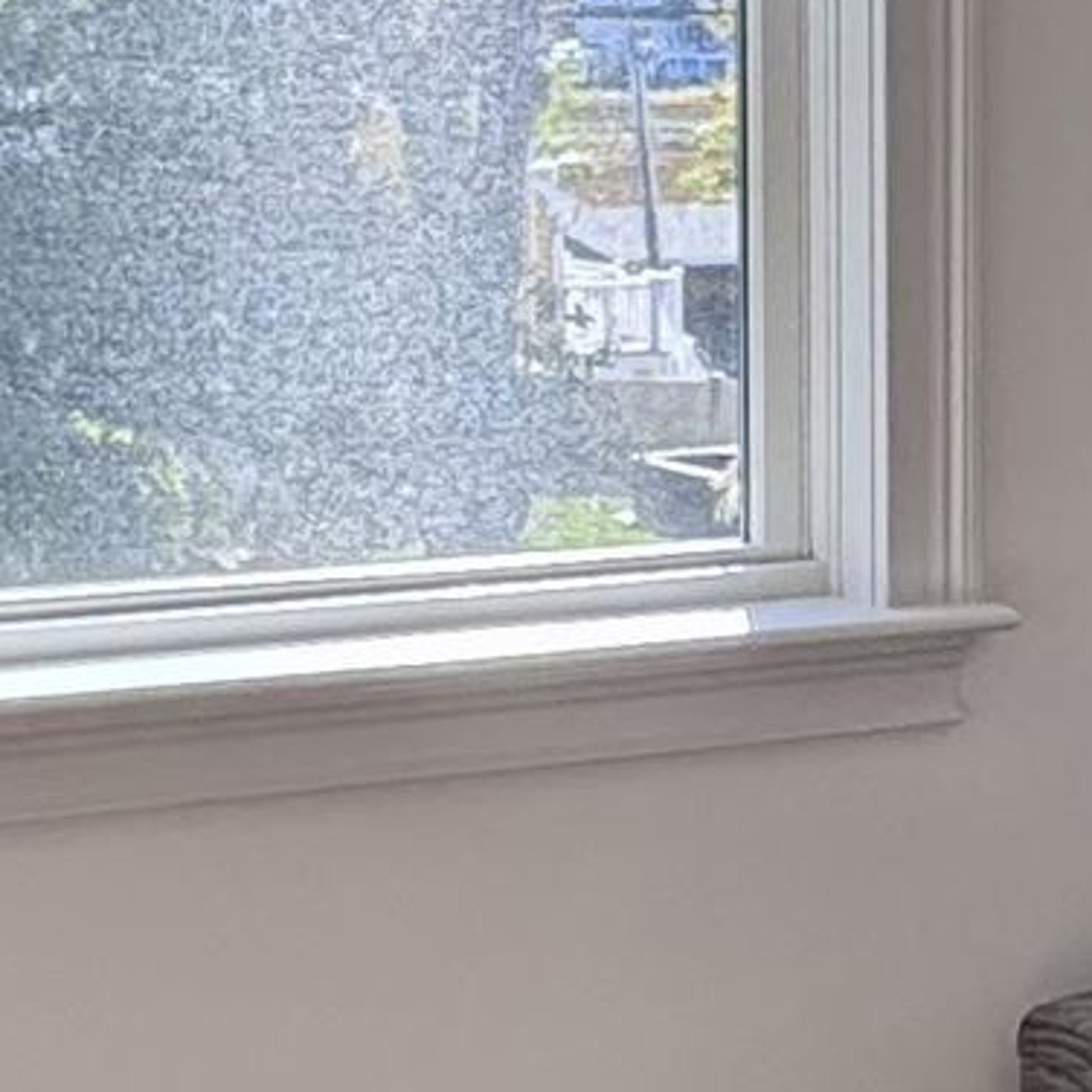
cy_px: 653
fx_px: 3605
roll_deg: -0.6
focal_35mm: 101
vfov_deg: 17.2
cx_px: 1202
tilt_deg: -11.6
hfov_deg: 16.7
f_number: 2.2
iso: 40
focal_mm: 2.22
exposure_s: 1/152
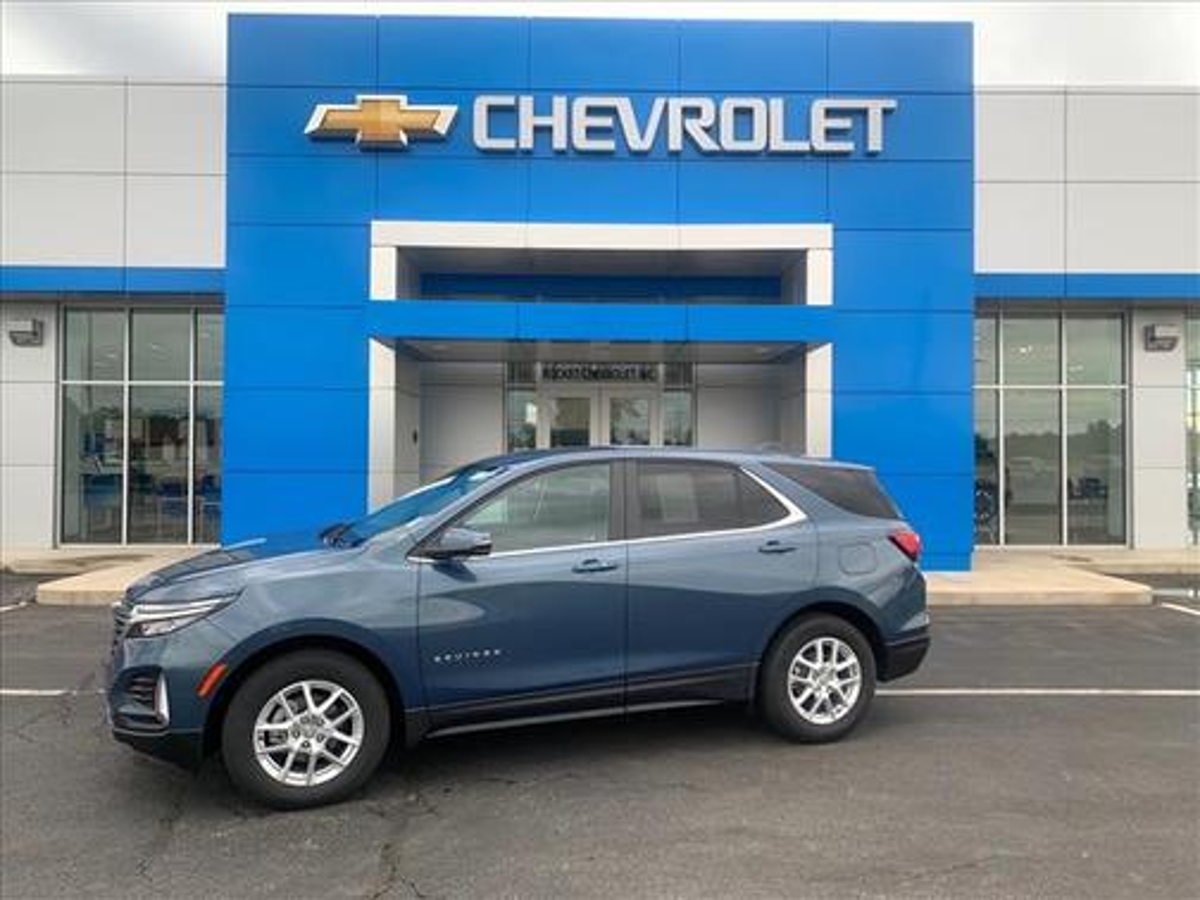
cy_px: 450
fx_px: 901
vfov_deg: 53.1
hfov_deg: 67.3
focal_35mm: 26
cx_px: 600
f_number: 1.8
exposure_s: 1/226
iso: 25
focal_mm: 4.25
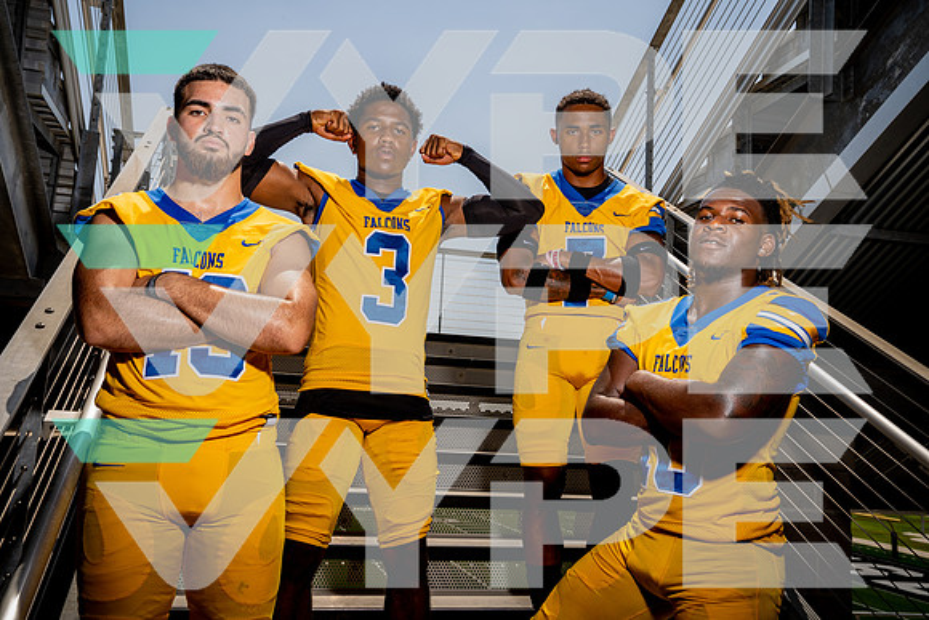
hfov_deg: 55.8
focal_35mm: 34
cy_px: 310
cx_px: 464
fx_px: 878
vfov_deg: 38.9
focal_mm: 34
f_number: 8
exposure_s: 1/250
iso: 100
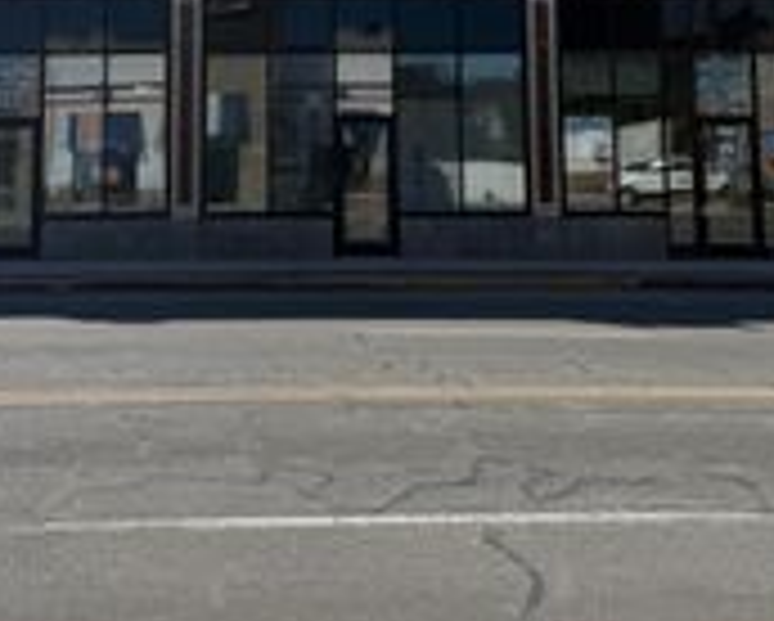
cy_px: -47
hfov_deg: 27.8
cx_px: 306
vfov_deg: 21.5
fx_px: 1559
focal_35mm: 68
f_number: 1.78
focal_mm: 6.76
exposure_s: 1/7353
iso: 80
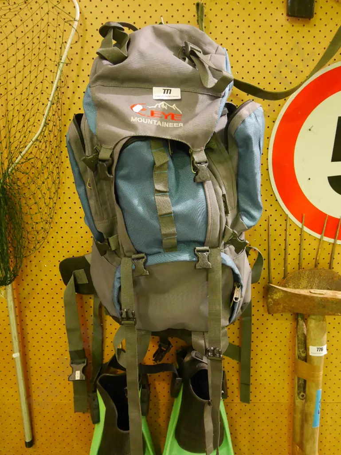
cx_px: 170
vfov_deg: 63.4
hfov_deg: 49.8
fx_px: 367
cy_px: 228
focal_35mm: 28
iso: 3200
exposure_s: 1/25
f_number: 3.7
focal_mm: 14
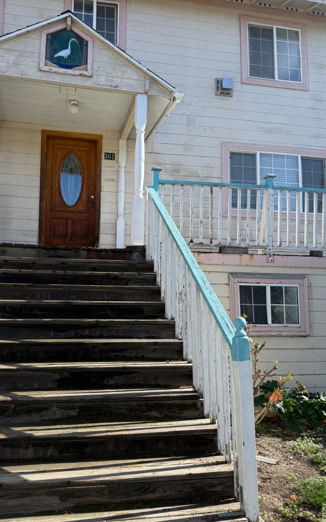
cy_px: 259
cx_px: 131
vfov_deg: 66.5
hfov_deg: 44.3
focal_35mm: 28
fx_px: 398
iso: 80
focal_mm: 6.76
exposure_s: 1/1812
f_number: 1.78
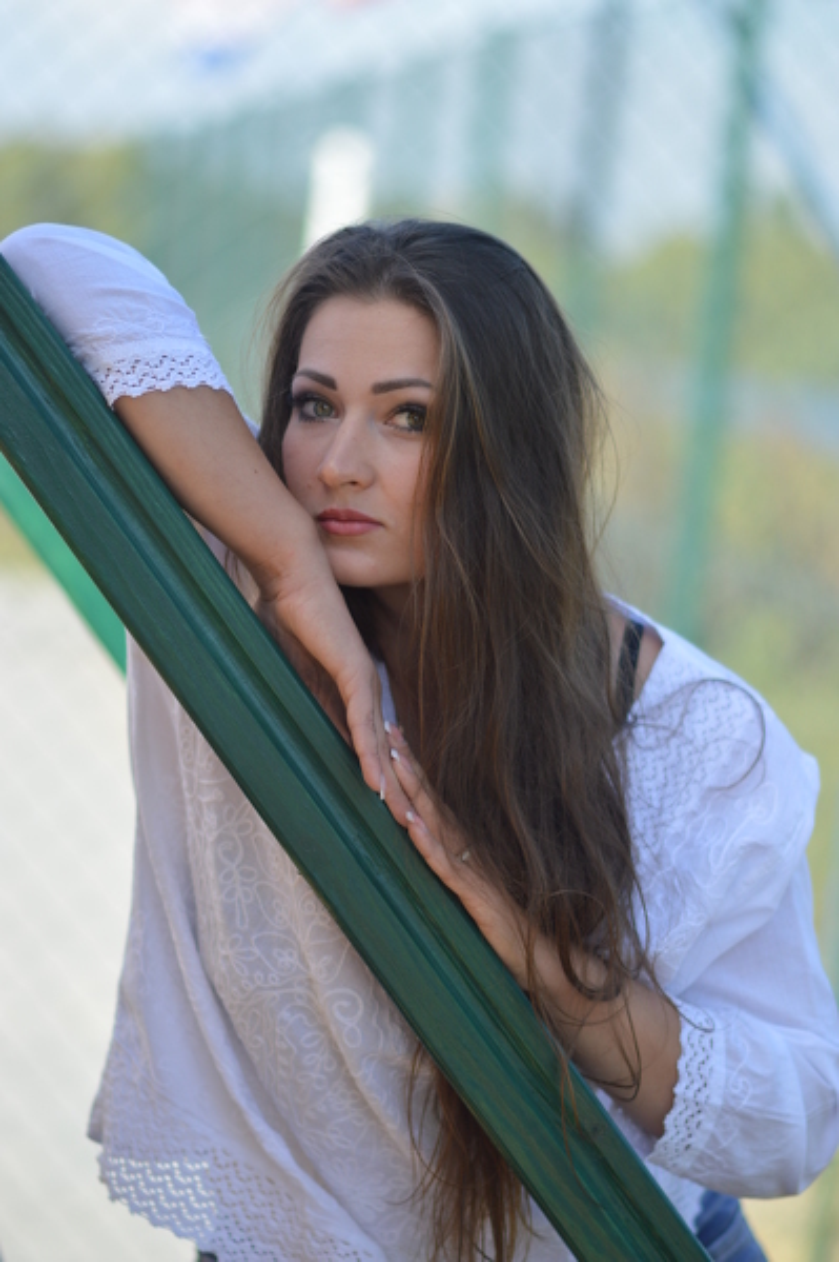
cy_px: 631
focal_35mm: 128
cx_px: 420
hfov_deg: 10.7
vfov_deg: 16.1
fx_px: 4465
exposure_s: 1/1600
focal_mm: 85
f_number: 1.8
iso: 100
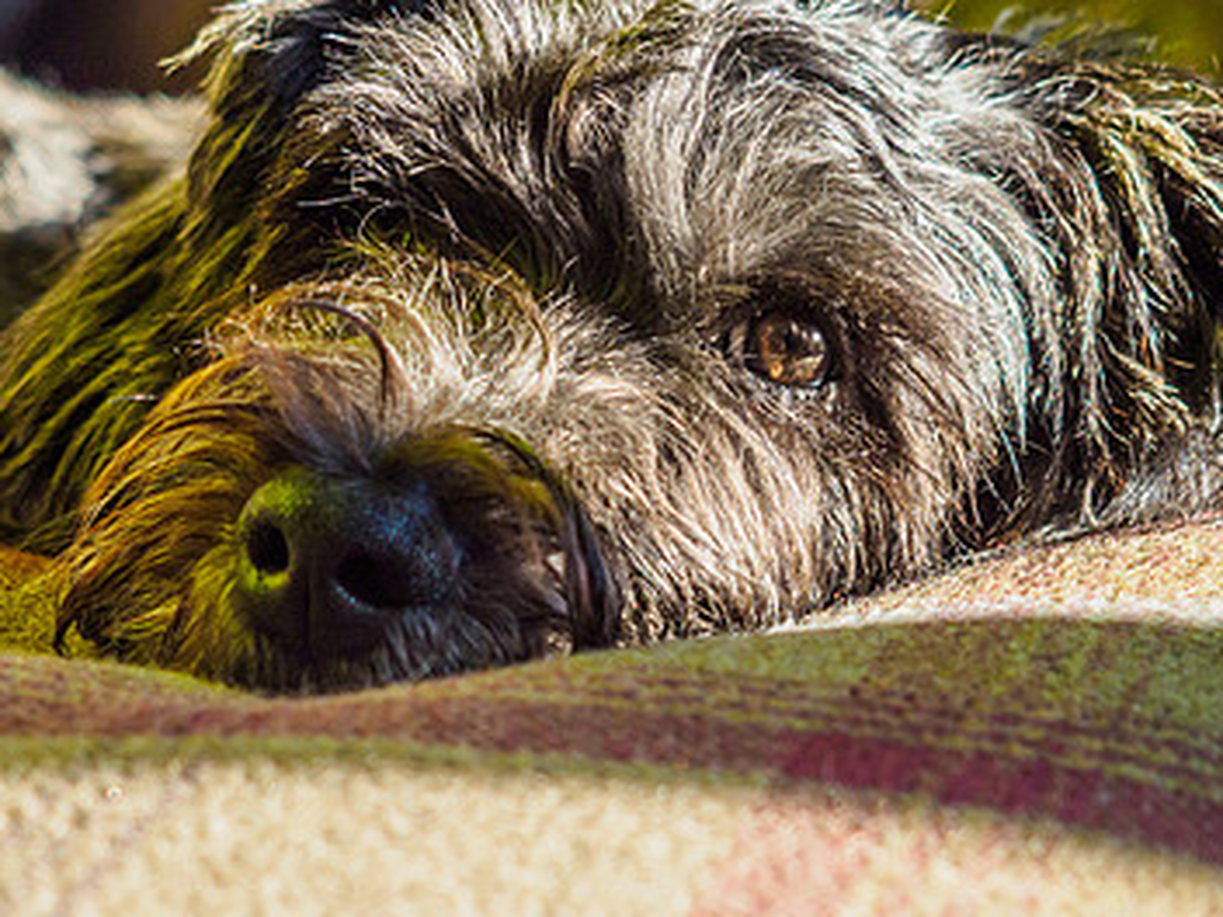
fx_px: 5865
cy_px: 377
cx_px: 594
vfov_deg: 8.9
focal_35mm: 166
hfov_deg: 11.9
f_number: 2.8
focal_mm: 40
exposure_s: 1/500
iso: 200
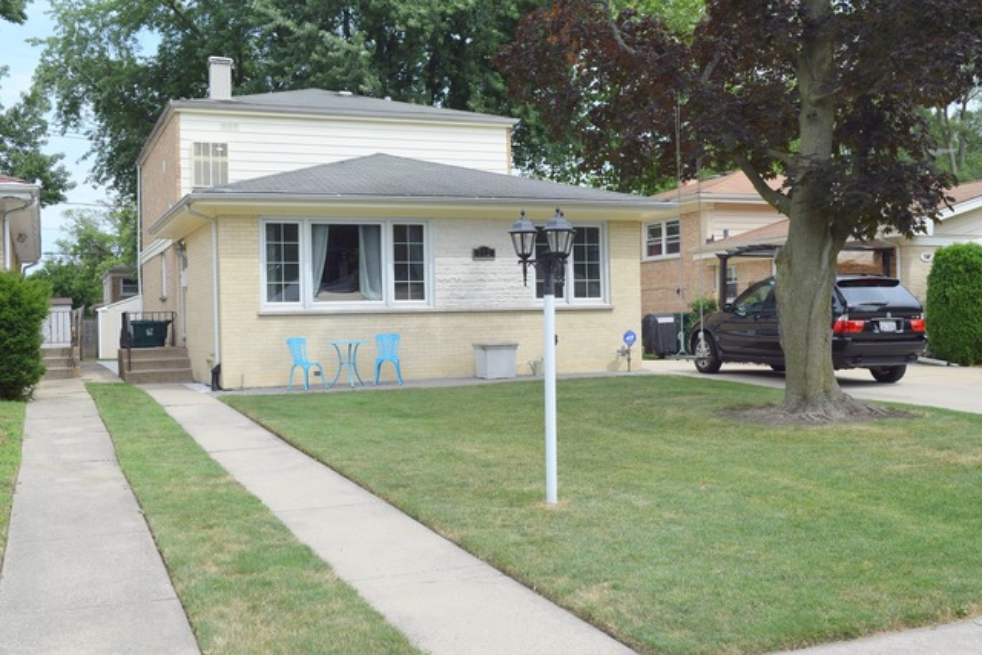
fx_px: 1146
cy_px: 328
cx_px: 491
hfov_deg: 46.4
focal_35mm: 42
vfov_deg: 31.9
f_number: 9
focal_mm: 28
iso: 200
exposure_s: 1/320
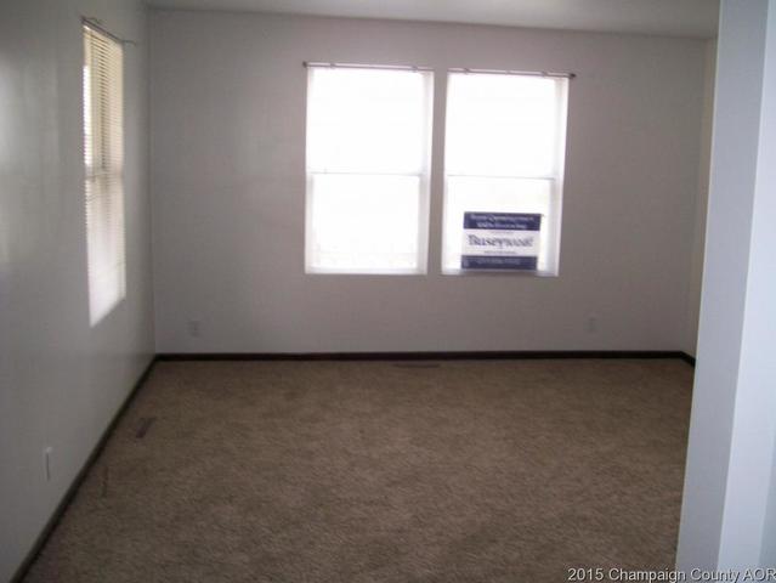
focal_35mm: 36
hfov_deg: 51.3
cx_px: 388
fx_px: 807
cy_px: 292
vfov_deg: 39.7
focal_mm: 6
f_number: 2.7
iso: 140
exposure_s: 1/64
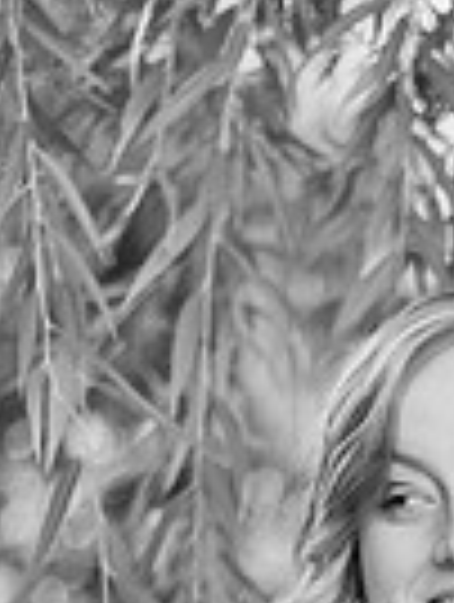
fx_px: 2807
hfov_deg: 9.2
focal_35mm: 161
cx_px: 483
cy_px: 724
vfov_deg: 12.0
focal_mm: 50
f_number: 1.8
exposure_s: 1/500
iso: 640
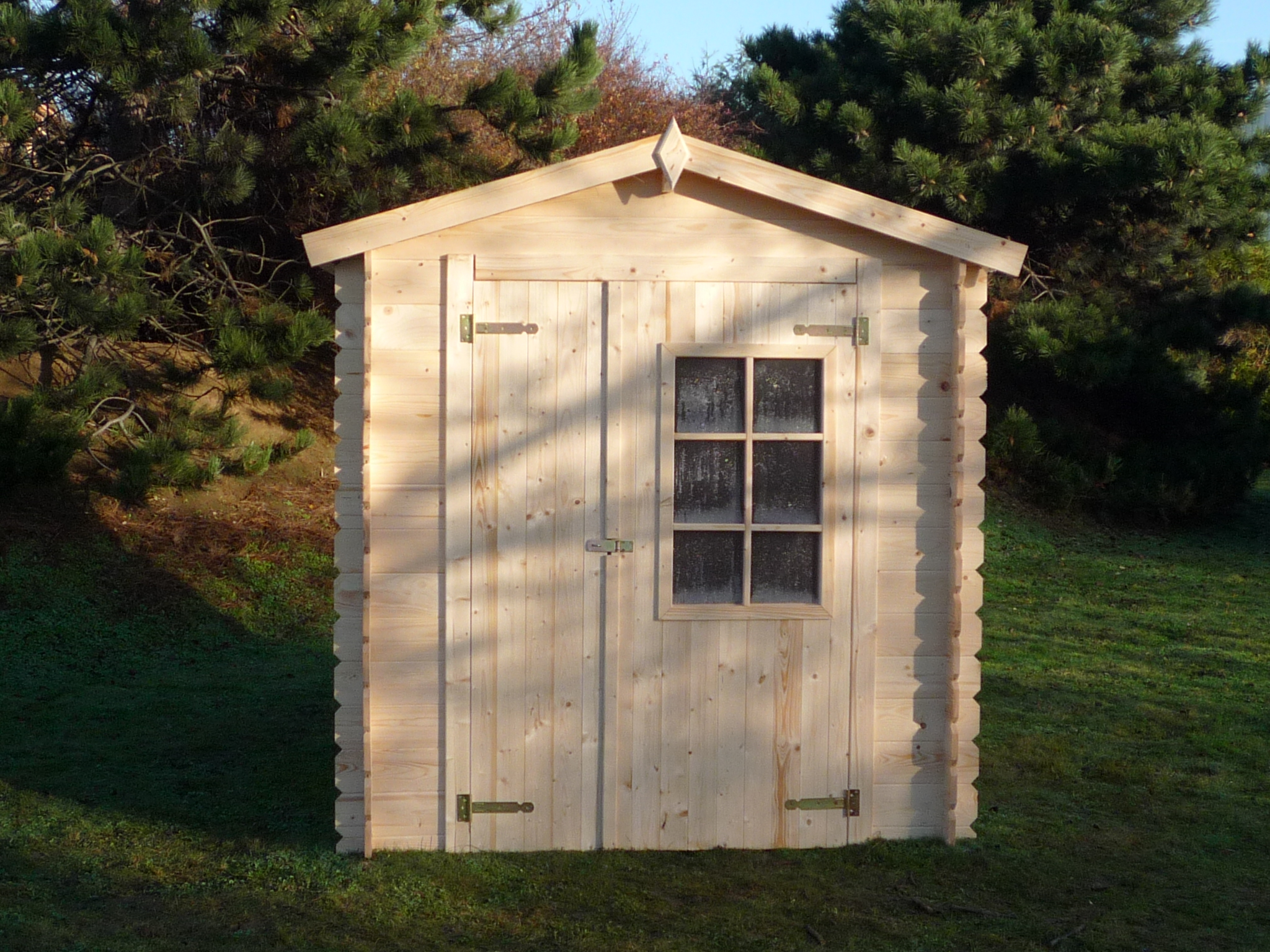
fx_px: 2018
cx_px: 635
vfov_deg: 26.6
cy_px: 476
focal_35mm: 55
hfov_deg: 34.9
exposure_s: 1/500
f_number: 3.3
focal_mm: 5.3
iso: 100
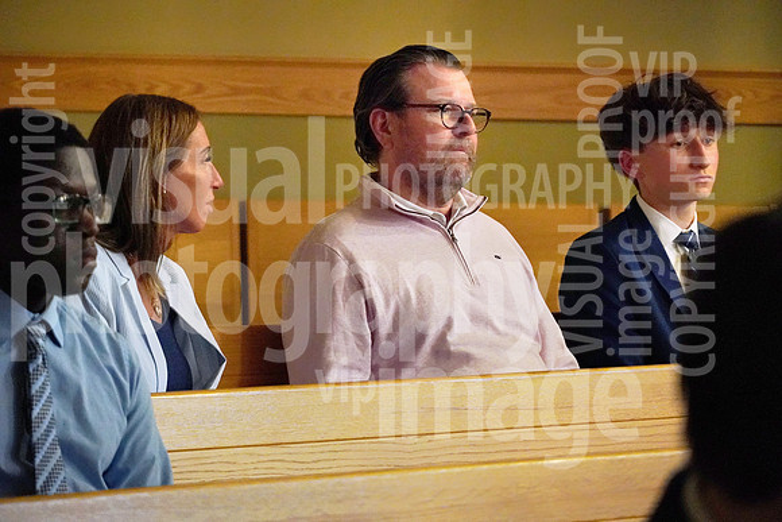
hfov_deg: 10.2
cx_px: 391
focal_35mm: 202
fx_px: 4400
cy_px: 261
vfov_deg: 6.8
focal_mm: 135
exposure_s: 1/80
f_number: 5.6
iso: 6400
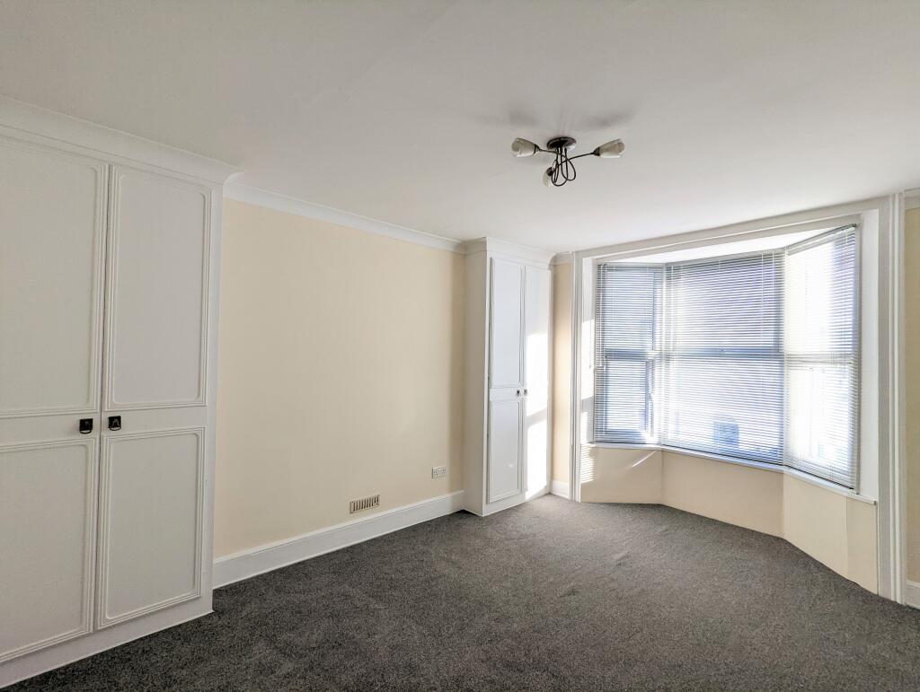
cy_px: 346
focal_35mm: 16
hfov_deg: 94.4
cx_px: 460
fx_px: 426
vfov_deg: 78.2
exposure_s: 1/95.3
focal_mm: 2.35
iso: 104
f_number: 2.2
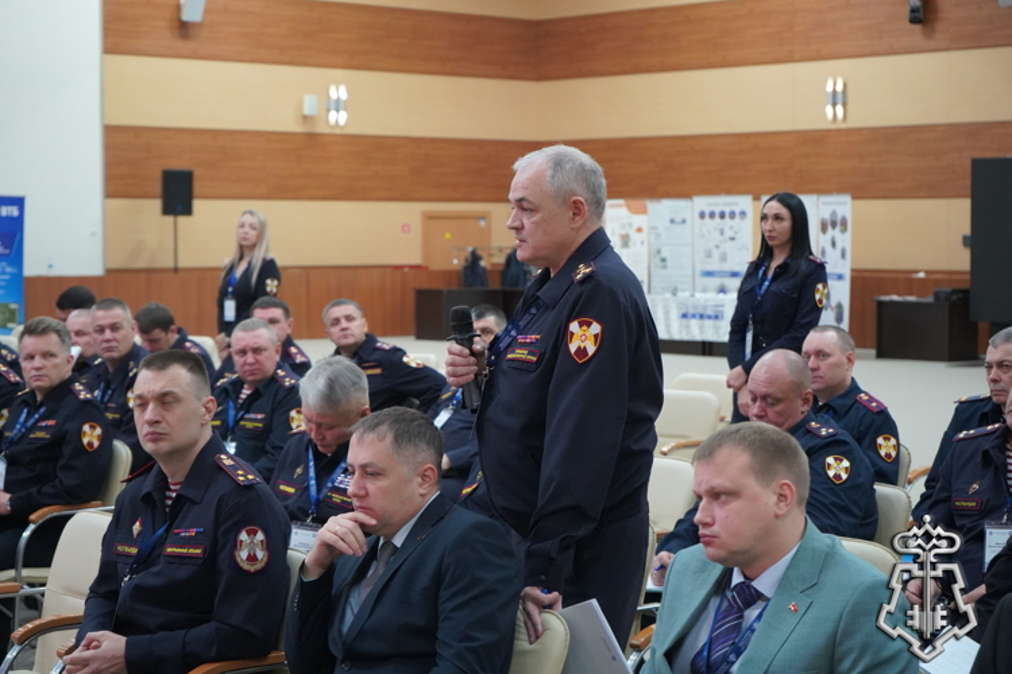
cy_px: 337
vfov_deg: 19.5
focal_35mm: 70
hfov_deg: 28.8
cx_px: 506
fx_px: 1968
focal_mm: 70
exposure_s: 1/160
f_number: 5.6
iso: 8000
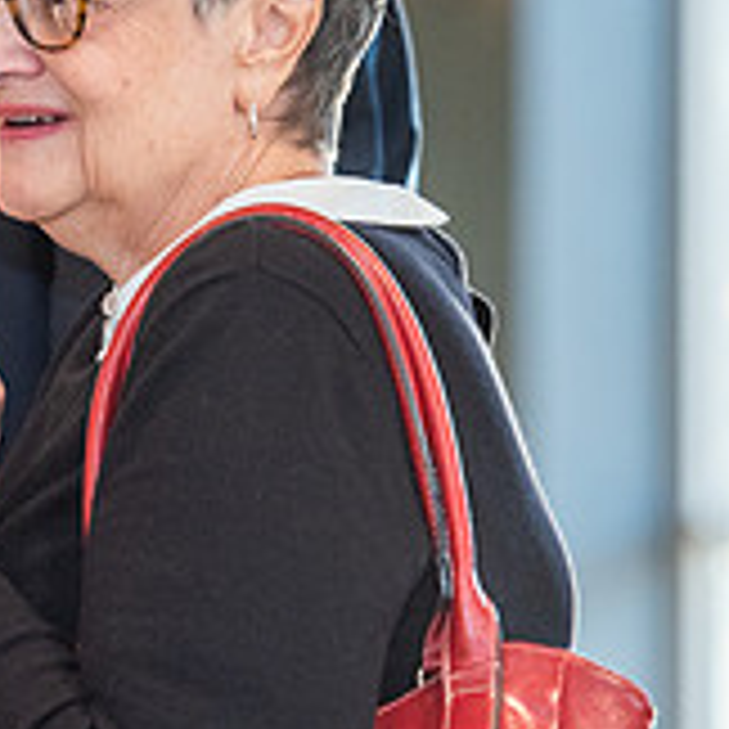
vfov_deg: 3.5
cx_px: 162
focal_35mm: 501
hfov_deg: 3.5
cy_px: 146
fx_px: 11937
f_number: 4.5
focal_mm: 165
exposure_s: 1/200
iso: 1000
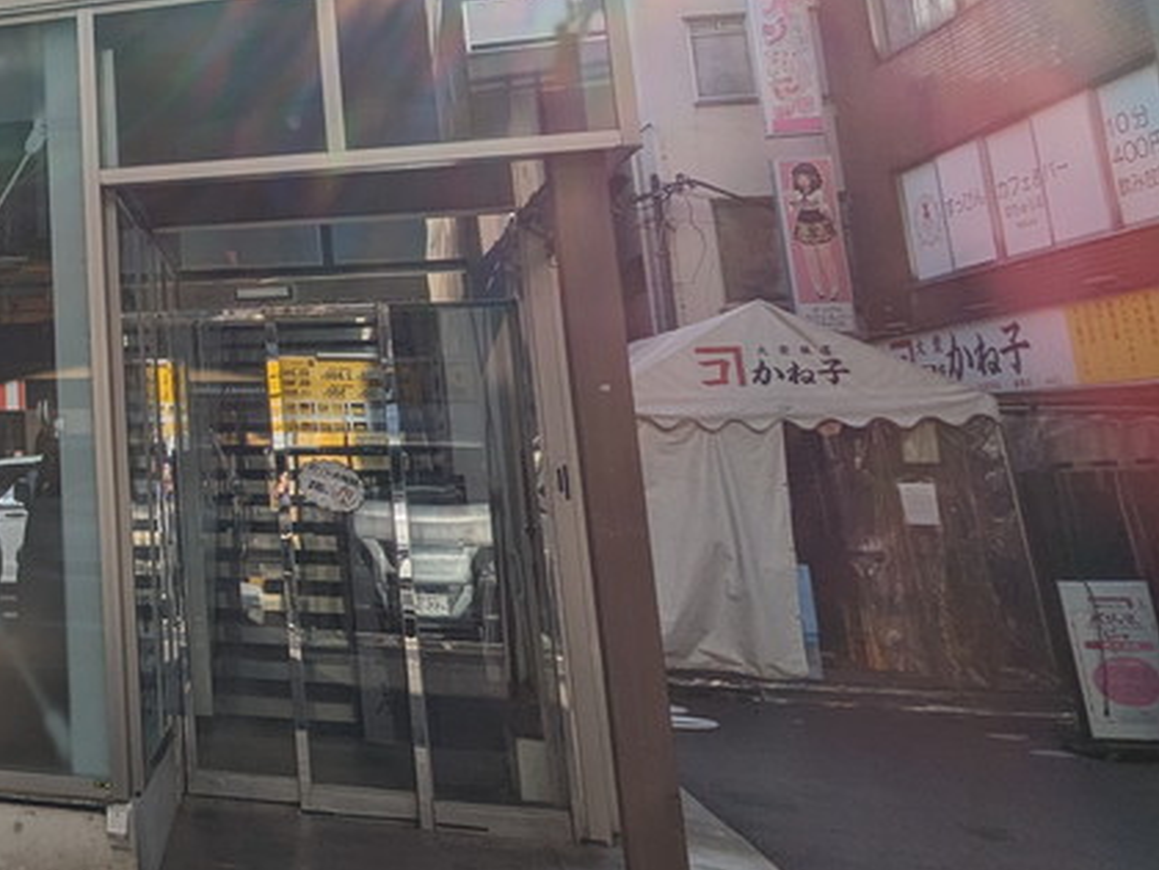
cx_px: -251
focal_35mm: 39
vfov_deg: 35.9
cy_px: 207
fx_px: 1306
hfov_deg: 36.3
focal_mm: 2.35
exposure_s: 1/3096
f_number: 2.2
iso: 55
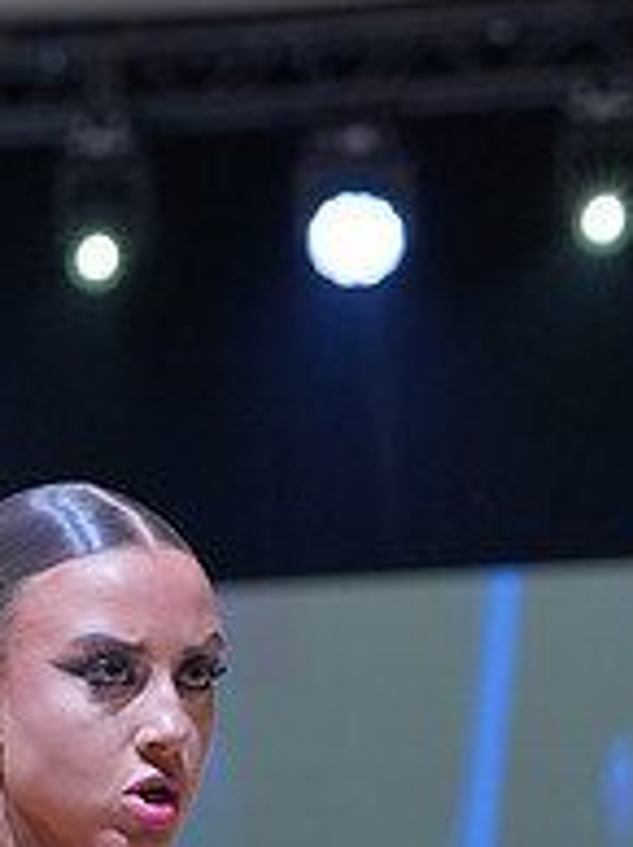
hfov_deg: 6.8
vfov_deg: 8.9
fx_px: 5351
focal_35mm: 219
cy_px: 1140
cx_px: 207
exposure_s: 1/400
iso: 800
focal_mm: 76
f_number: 4
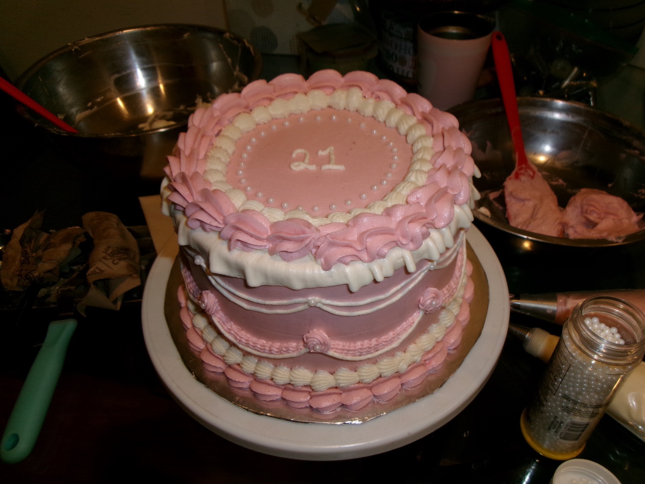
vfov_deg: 49.7
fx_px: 522
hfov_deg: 63.4
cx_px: 322
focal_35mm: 28
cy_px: 242
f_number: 3.9
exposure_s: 1/34
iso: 160
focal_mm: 5.1
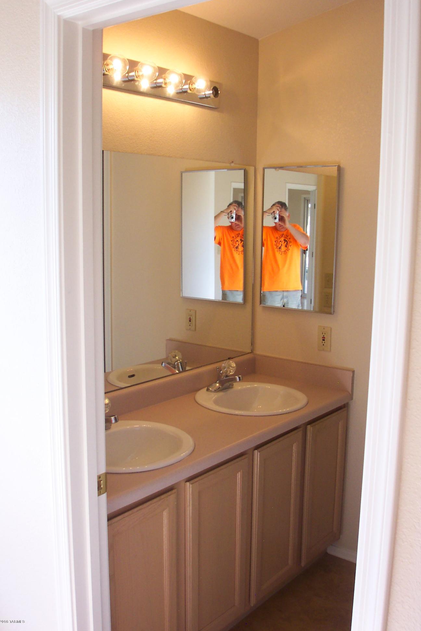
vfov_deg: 53.1
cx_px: 211
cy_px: 317
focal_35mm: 36
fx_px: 631
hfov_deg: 36.9
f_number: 2.8
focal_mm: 7.5
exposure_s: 1/60
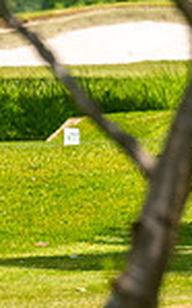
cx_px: 555
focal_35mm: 1781
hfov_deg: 0.7
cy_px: -52
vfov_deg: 1.2
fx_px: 14925
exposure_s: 1/800
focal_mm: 300
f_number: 5
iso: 200
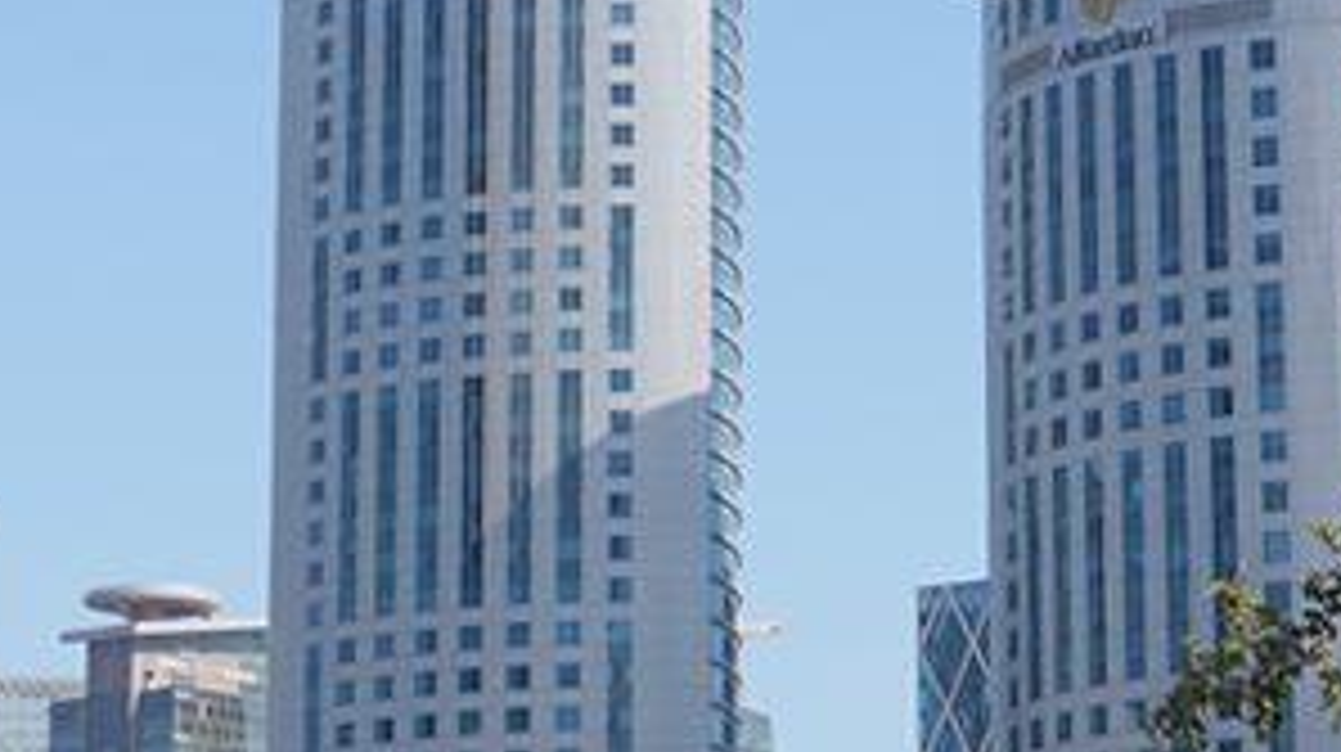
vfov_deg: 7.1
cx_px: 864
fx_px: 6004
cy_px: -261
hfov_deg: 12.7
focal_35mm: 169
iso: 100
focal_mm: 24
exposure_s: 1/100
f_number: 14
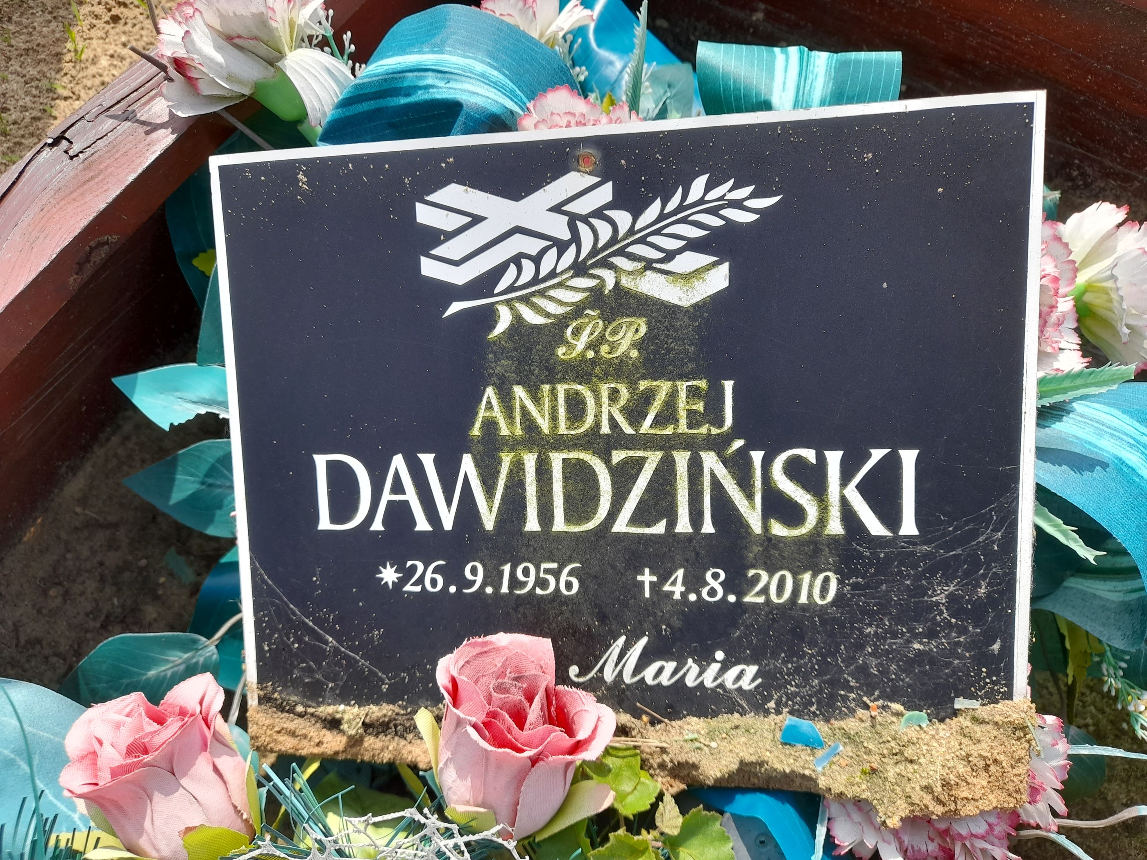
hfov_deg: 69.4
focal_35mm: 25
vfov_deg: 54.9
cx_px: 574
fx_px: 828
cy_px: 430
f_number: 2
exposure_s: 1/360
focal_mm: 4.6
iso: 20
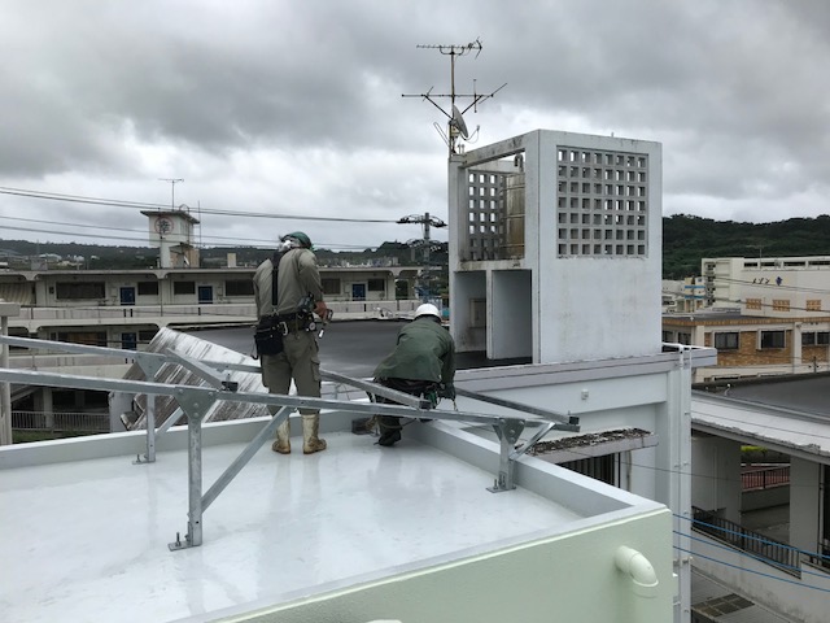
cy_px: 312
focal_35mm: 28
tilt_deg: -1.0
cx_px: 415
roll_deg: +1.7
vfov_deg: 49.7
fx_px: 671
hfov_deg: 63.4
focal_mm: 3.99
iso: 20
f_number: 1.8
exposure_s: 1/1244
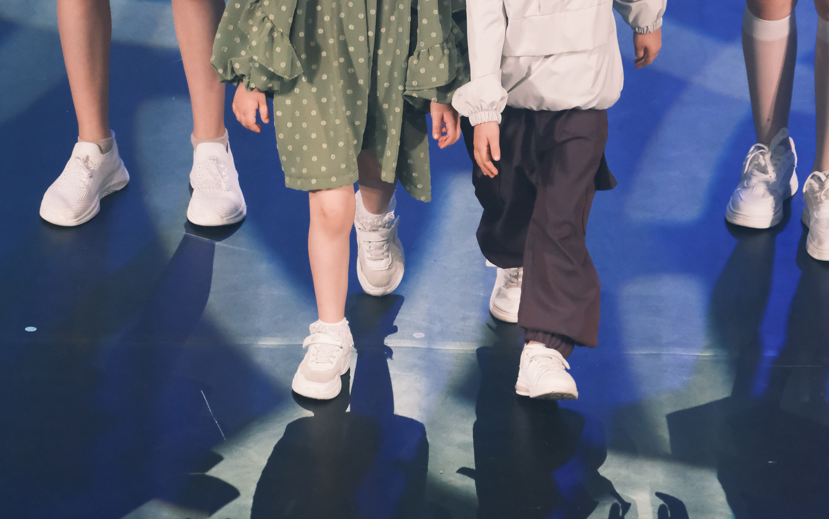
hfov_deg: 3.1
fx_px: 15568
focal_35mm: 689
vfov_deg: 1.9
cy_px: -62
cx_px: 414
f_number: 5.6
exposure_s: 1/400
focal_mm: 300
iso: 4000
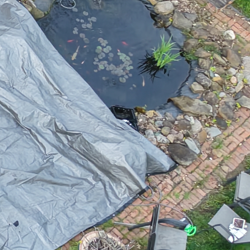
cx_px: -537
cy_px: 37
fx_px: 1185
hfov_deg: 9.2
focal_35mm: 145
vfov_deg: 12.0
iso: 100
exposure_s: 1/125
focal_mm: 8.67
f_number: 1.8
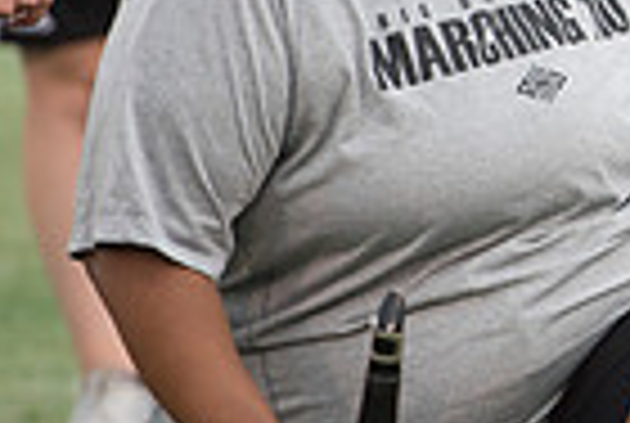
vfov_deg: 1.7
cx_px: 1161
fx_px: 14503
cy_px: -164
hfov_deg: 2.5
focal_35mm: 827
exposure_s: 1/1250
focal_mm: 200
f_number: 2.8
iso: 1000
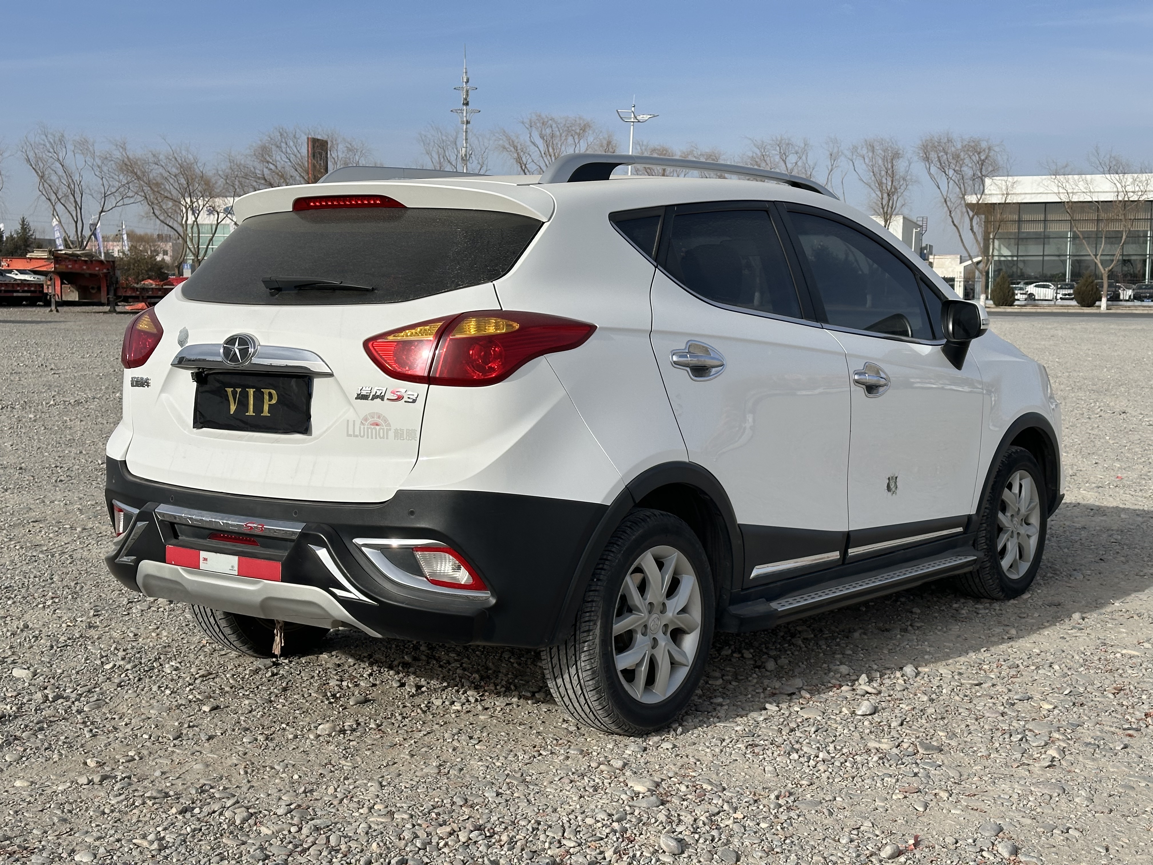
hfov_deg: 39.7
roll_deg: -0.4
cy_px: 432
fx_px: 1599
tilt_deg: -5.5
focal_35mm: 48
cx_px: 576
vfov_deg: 30.3
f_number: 1.78
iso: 64
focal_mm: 6.86
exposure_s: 1/5263
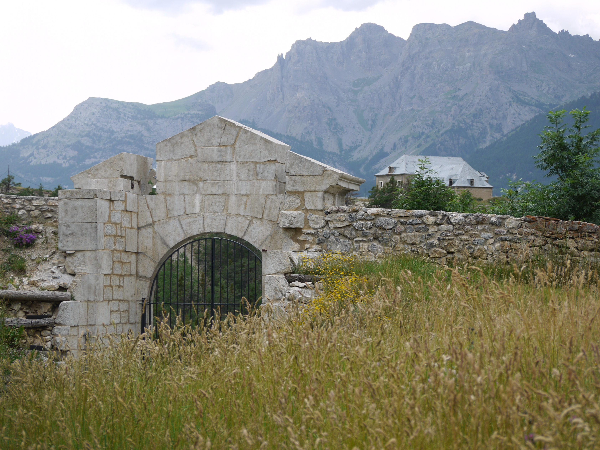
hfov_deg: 18.4
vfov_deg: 13.8
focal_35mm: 107
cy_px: 198
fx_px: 1855
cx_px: 308
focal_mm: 45
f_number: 5.6
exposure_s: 1/250
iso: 100
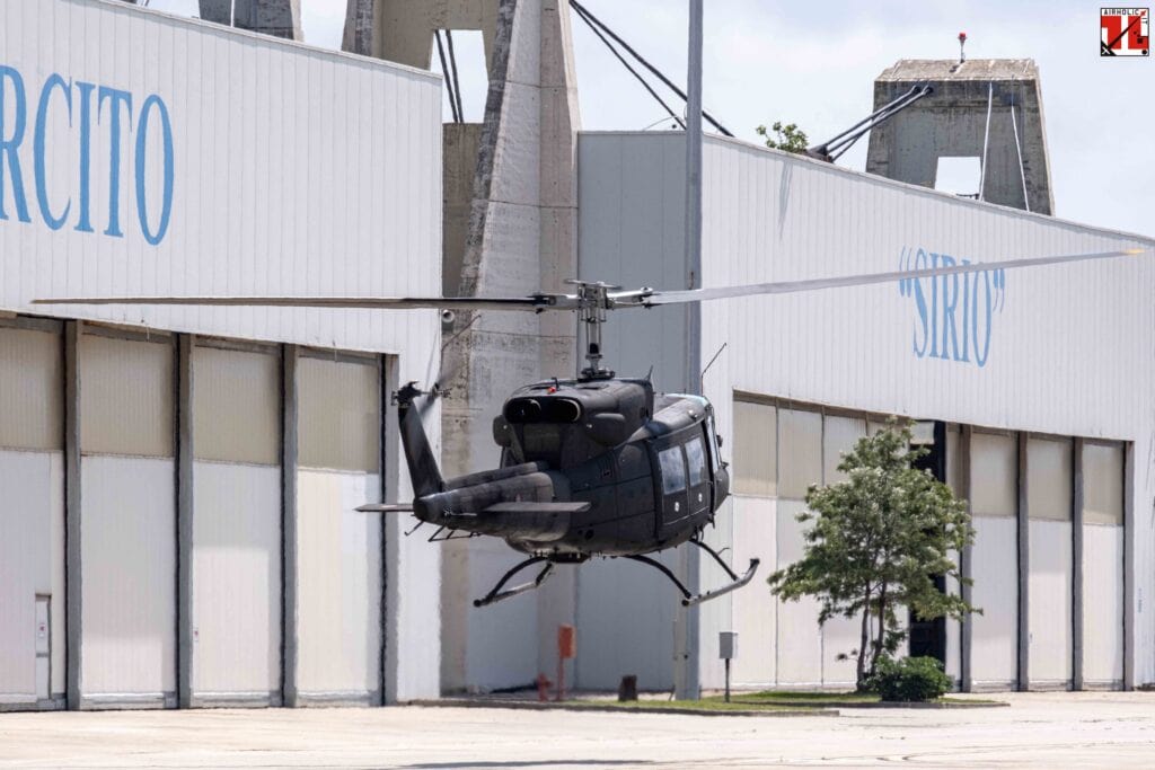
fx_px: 9626
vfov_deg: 4.6
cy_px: 385
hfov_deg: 6.9
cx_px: 578
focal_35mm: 300
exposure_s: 1/320
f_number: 13
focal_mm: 200
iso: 250
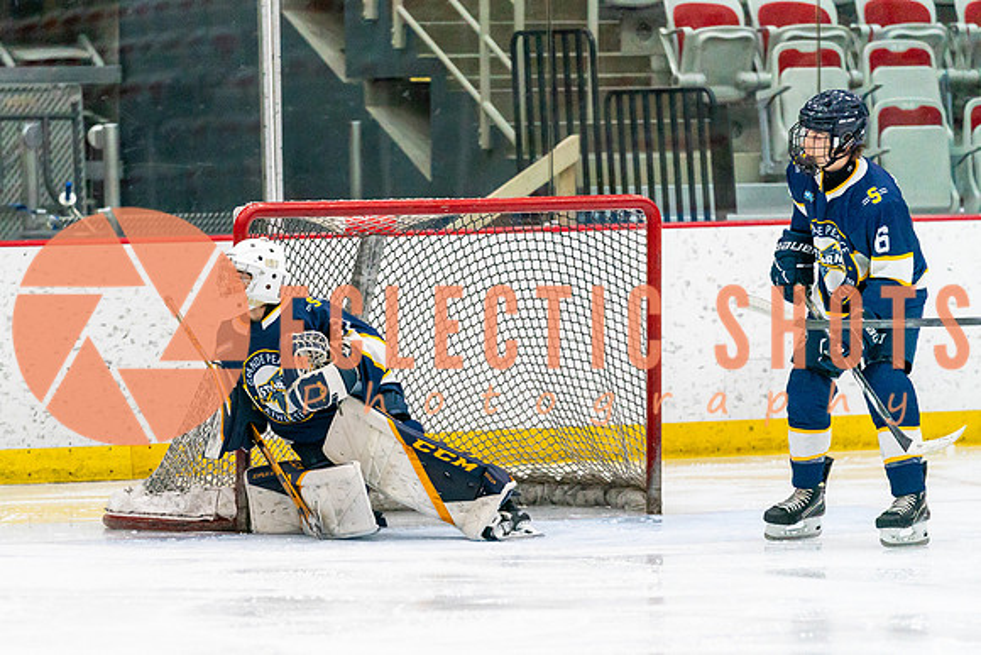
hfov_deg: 7.4
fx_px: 7590
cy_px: 454
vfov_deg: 4.9
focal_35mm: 278
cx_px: 298
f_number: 2.8
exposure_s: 1/1250
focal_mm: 200
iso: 3200
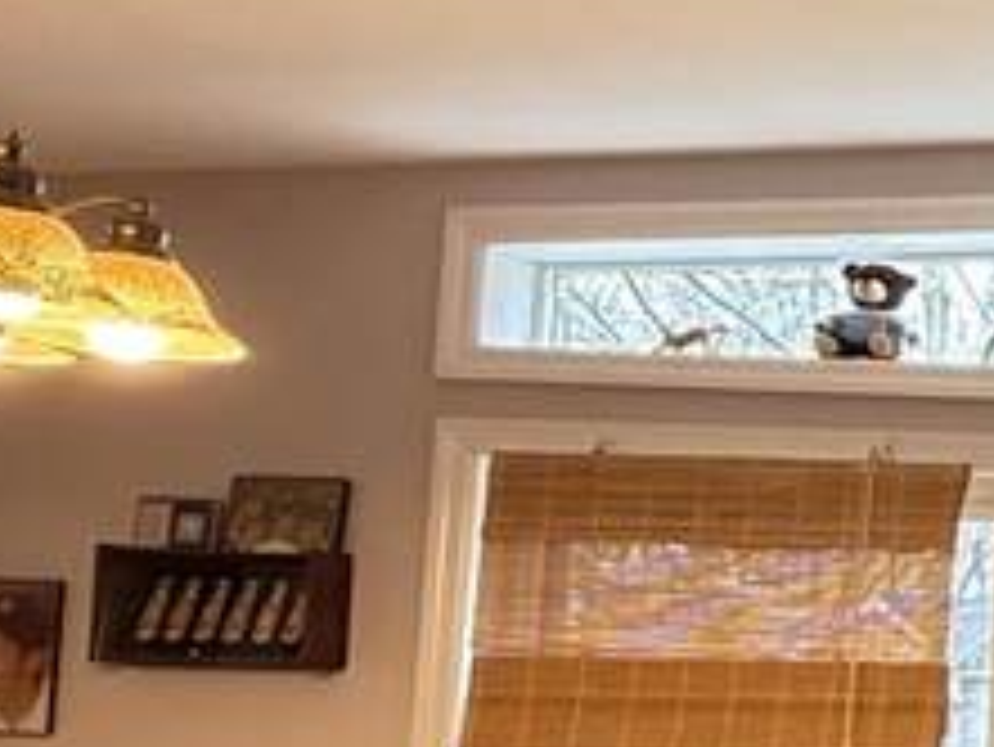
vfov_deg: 18.0
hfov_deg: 16.0
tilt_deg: +3.7
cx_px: 2199
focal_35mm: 81
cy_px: 662
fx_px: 2327
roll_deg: -1.1
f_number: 2.2
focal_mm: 2.22
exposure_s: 1/60
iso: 200
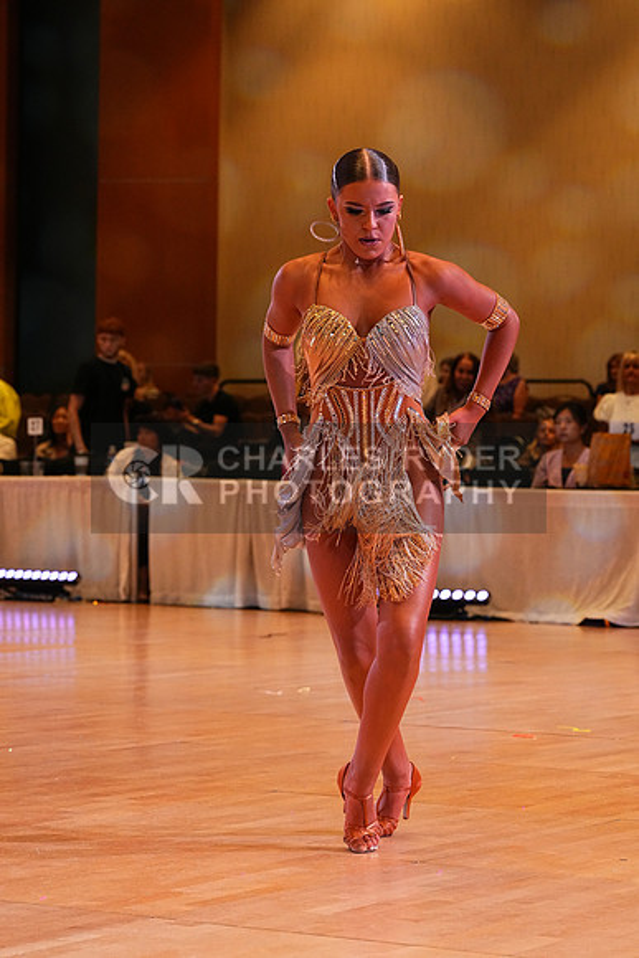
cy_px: 479
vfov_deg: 18.9
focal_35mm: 108
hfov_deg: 12.7
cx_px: 320
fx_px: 2874
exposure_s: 1/320
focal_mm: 108
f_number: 6.3
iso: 5000
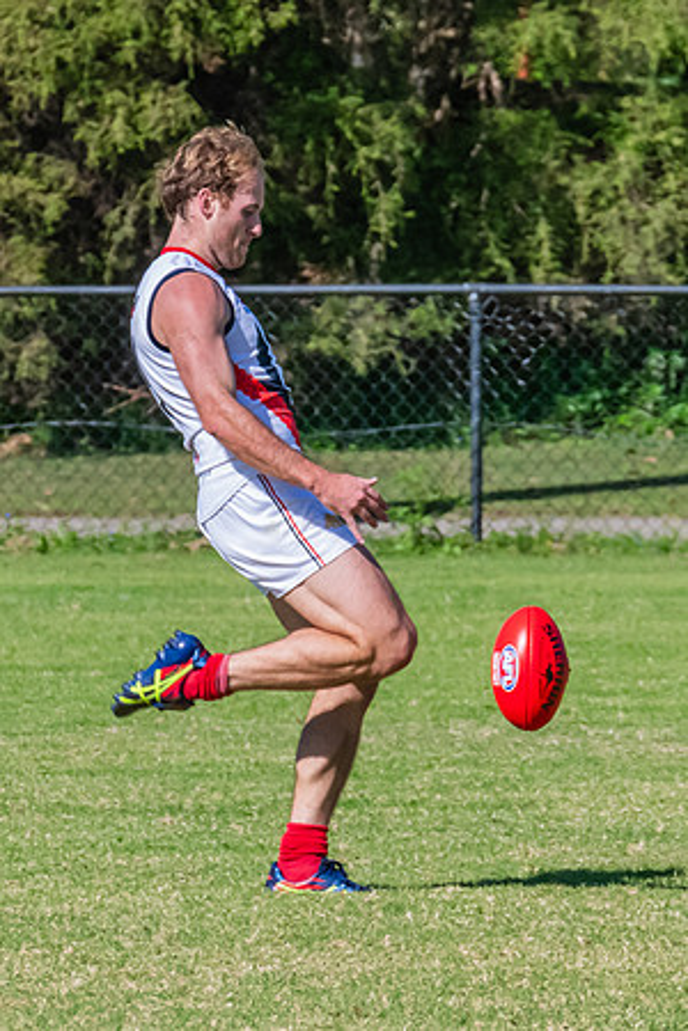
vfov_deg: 1.9
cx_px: 338
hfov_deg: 1.3
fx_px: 31324
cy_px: 458
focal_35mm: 1093
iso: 1600
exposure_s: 1/1250
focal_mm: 440
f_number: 18
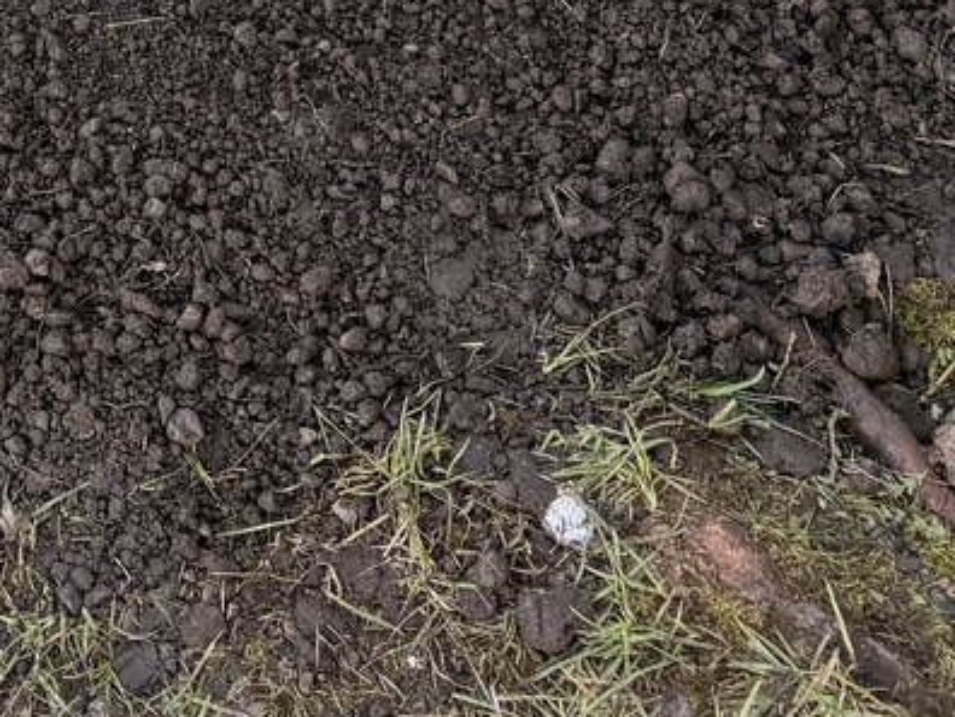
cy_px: -379
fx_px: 2676
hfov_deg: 19.3
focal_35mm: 97
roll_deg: +6.9
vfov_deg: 14.2
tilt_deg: -37.9
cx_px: -125
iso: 80
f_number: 1.78
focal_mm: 6.76
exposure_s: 1/351
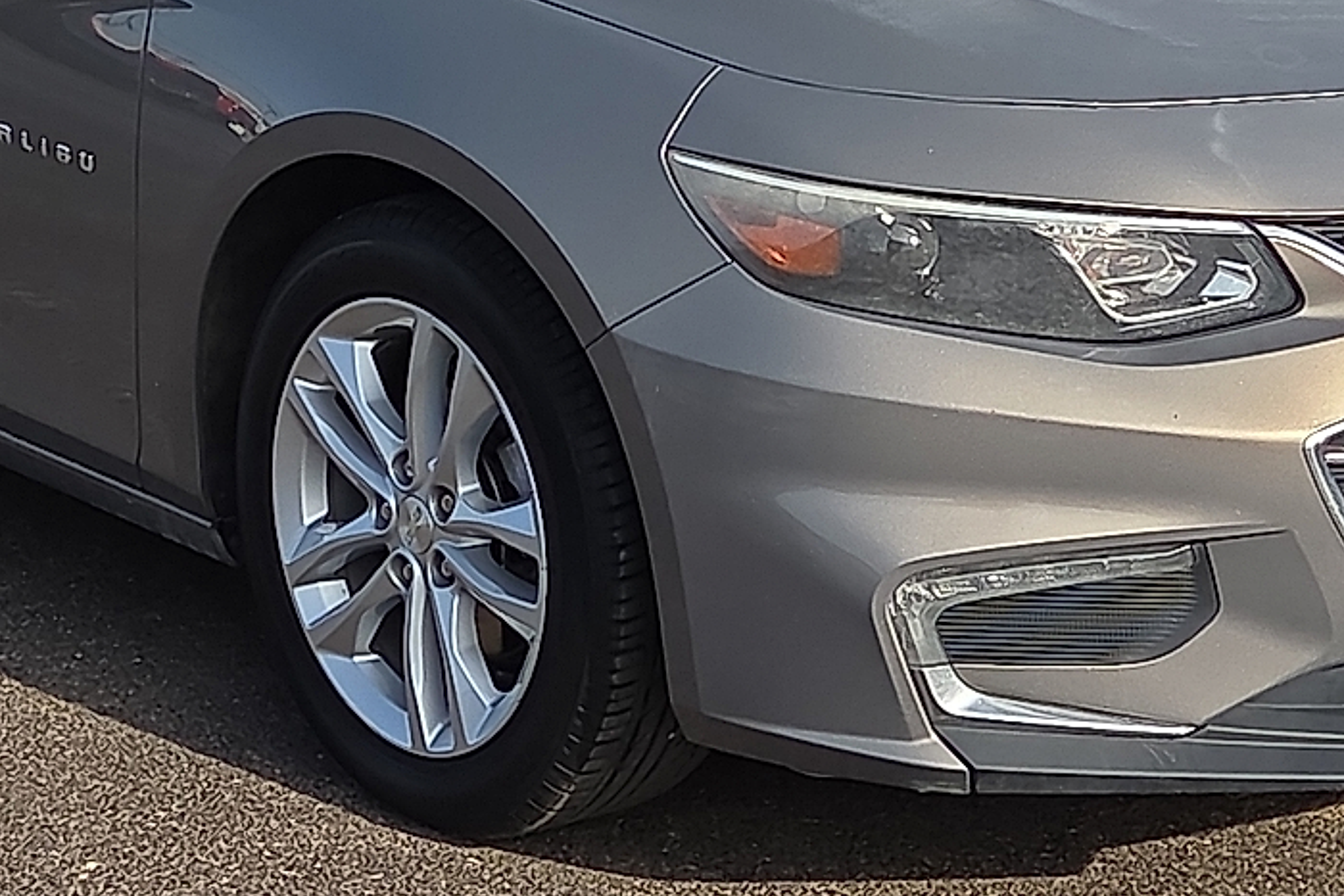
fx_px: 3995
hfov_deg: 19.1
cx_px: 564
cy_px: 152
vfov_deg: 12.7
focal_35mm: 107
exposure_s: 1/1111
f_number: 1.8
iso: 25
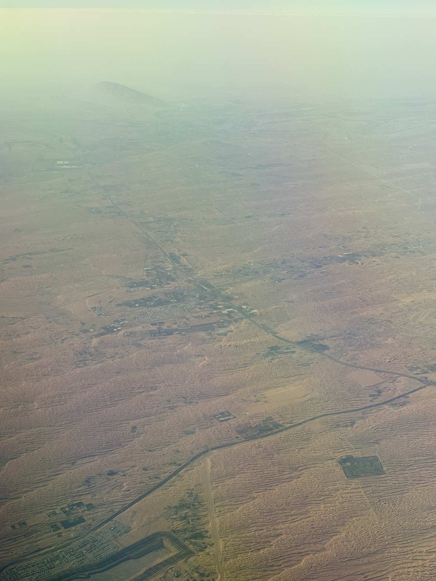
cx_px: 218
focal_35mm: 52
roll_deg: -1.5
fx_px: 873
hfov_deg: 28.0
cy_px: 290
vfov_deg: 36.8
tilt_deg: -20.2
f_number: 1.6
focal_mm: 5.96
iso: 32
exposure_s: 1/1287
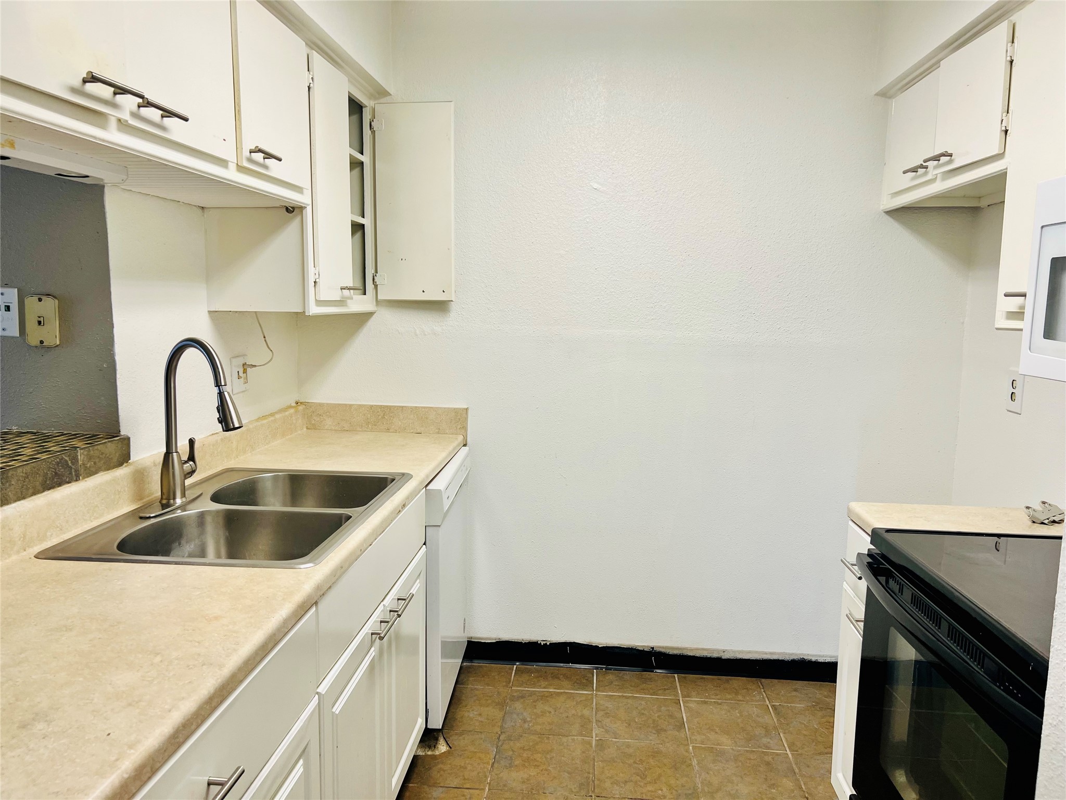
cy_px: 400
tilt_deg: -7.9
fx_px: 801
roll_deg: -2.0
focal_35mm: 26
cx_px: 533
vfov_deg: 53.1
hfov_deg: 67.3
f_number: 1.5
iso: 40
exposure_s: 1/61
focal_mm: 5.7
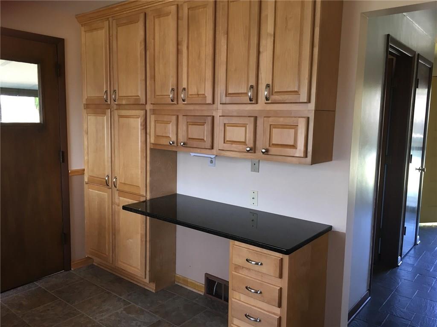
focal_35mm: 29
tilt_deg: -6.1
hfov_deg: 61.7
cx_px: 218
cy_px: 164
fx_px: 366
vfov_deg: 48.2
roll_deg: -1.3
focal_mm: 4.15
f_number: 2.2
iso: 64
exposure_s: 1/30
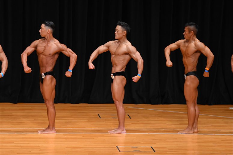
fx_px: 1553
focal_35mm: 240
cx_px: 116
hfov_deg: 8.6
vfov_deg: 5.7
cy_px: 78
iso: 3200
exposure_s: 1/400
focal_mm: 160
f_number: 5.6
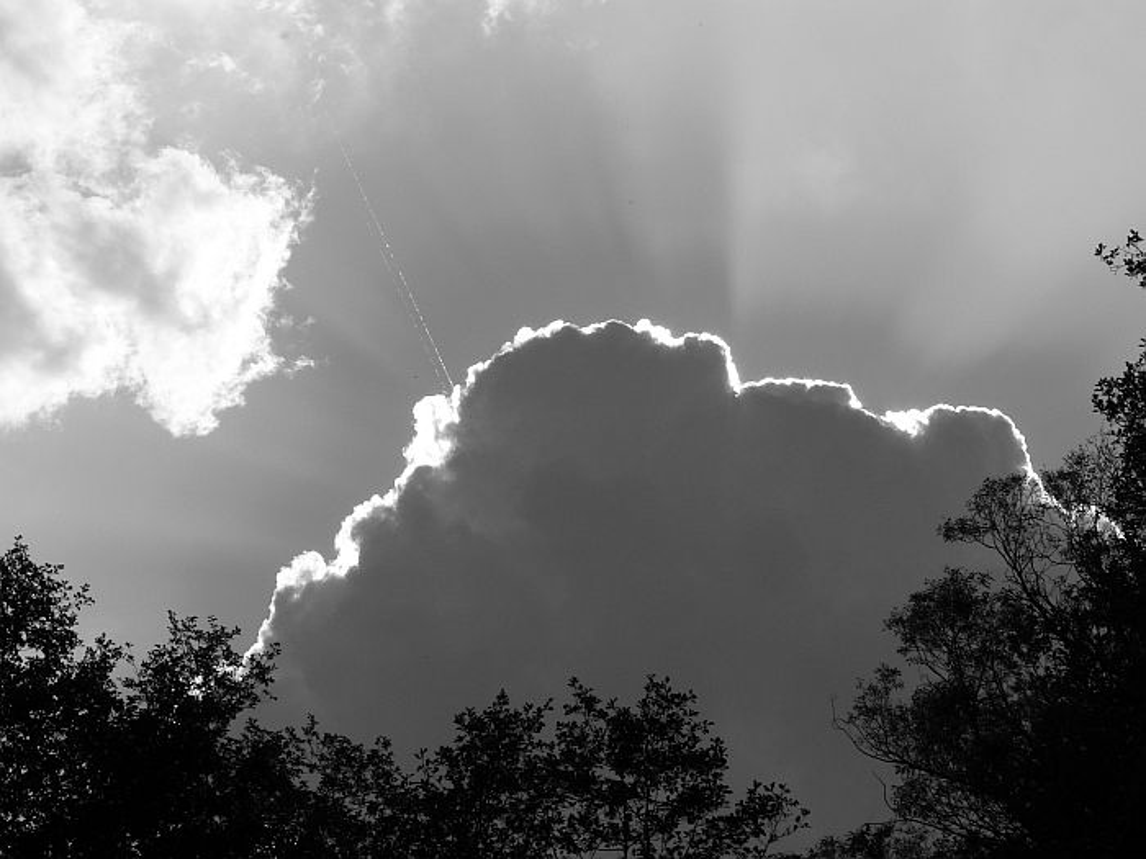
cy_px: 430
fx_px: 5429
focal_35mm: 164
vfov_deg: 9.1
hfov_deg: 12.0
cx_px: 573
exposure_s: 1/800
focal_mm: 27.4
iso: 80
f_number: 8
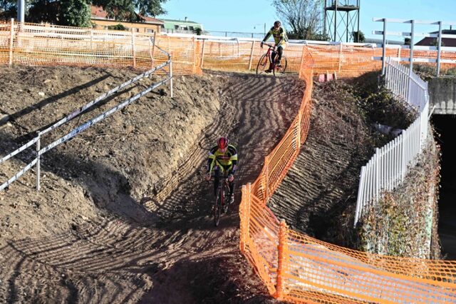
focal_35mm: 75
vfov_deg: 18.2
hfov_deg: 27.0
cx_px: 228
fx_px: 949
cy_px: 152
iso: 400
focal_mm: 75
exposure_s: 1/500
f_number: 8
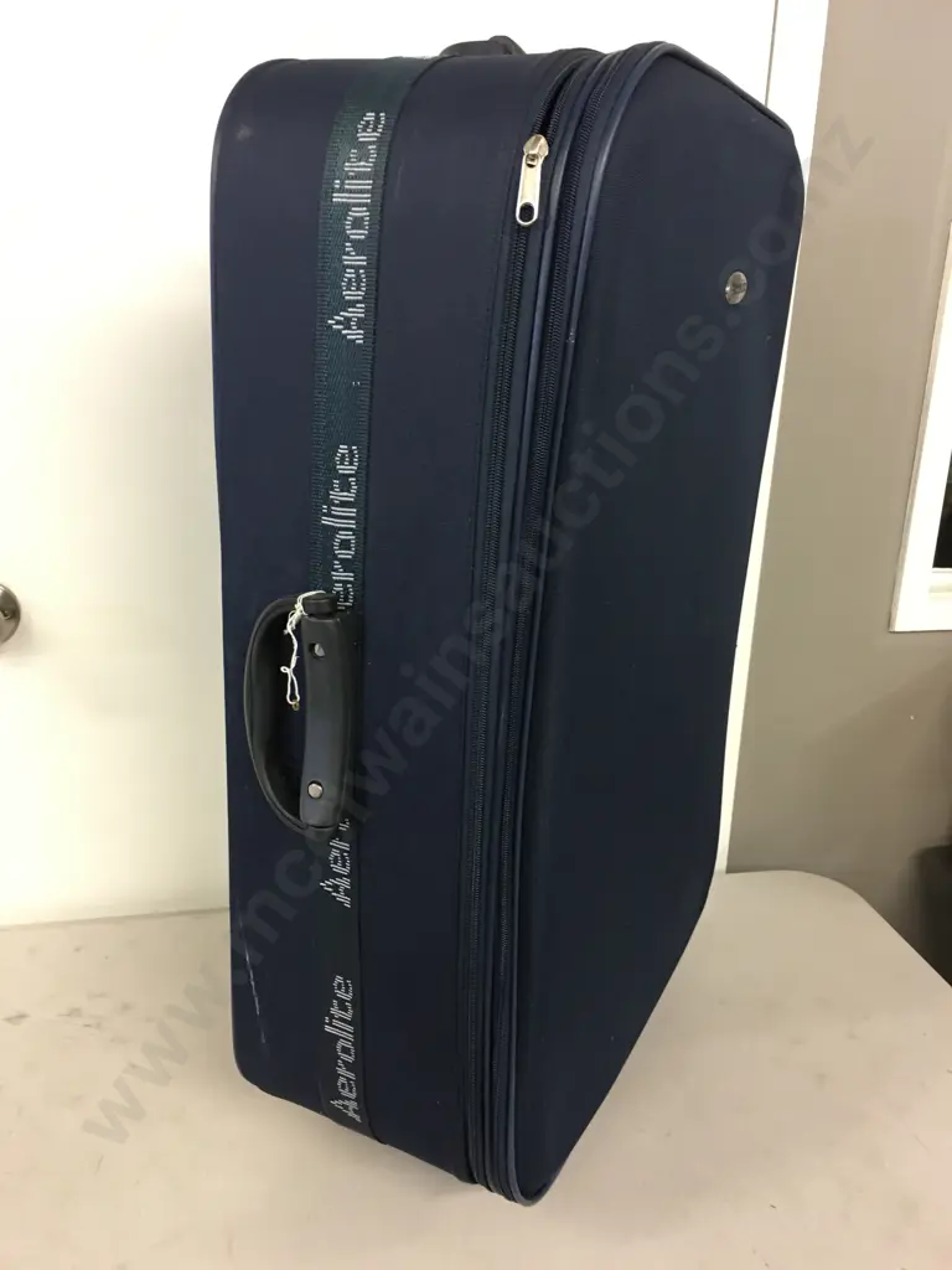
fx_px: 1063
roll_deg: -3.1
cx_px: 476
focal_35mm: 29
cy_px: 635
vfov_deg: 61.7
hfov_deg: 48.2
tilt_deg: -15.8
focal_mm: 4.15
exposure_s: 1/17
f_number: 2.2
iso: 80
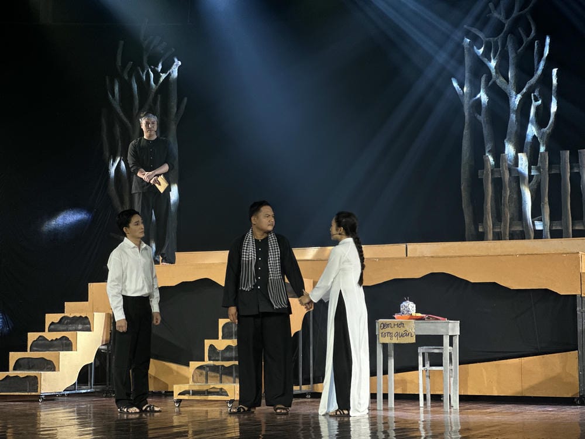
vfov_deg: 19.1
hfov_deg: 25.3
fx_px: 1301
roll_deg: +0.1
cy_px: 220
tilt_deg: +6.6
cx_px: 292
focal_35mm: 77
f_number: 2.8
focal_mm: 9
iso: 250
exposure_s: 1/72
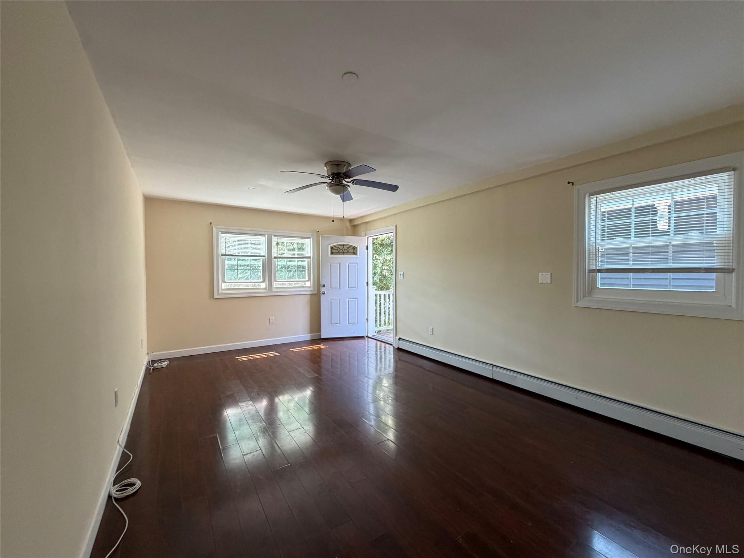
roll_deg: +0.0
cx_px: 372
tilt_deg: -1.1
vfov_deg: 85.7
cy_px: 279
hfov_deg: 102.1
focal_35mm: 14
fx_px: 301
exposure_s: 1/121
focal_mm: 2.22
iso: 320
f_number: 2.2
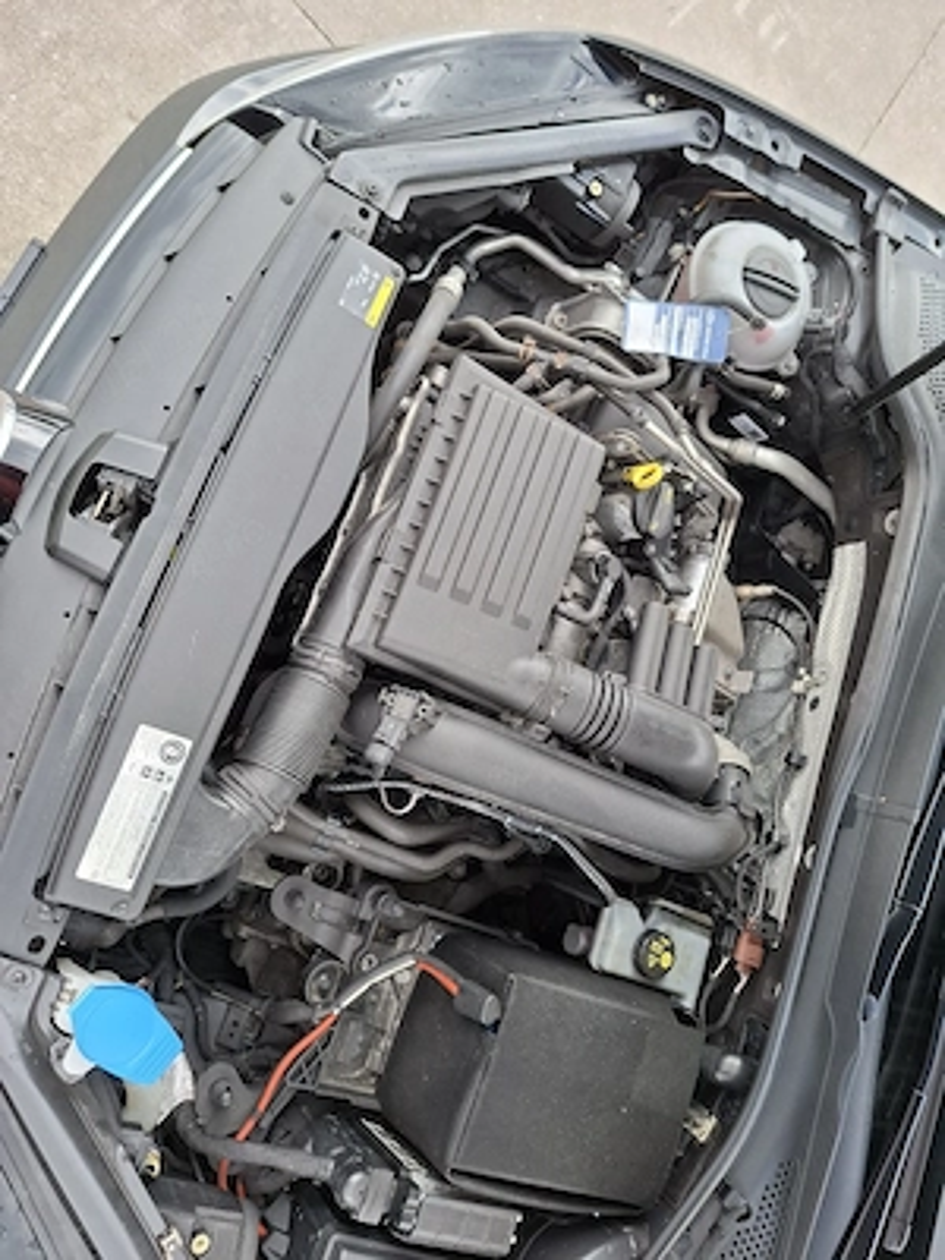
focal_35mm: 23
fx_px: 837
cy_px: 630
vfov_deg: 73.9
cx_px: 472
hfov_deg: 58.9
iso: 50
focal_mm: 5.54
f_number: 1.8
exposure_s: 1/175
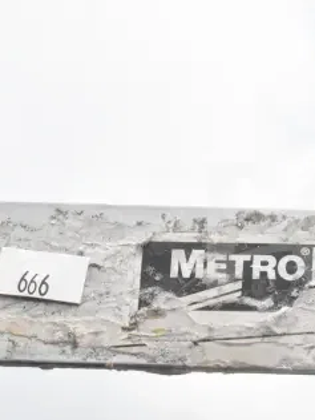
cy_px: 268
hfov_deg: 9.6
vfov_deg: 12.9
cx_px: 320
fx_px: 1855
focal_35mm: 153
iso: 6400
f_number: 20
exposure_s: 1/1600
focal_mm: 55
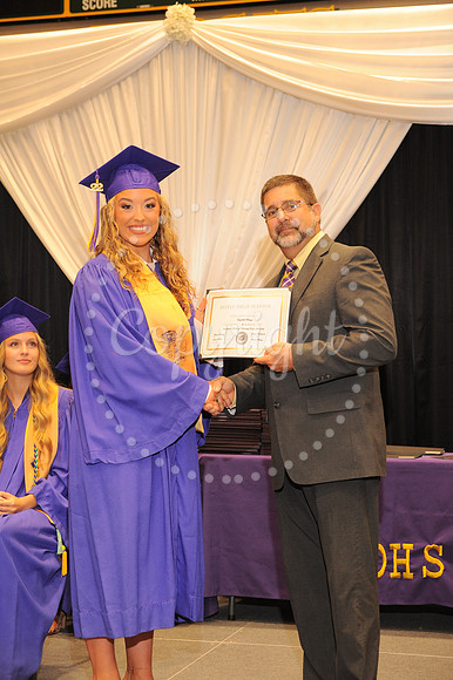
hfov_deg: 20.6
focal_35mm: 66
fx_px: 1247
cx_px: 226
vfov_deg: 30.5
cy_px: 340
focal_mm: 66
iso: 1250
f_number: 5.6
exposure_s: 1/60
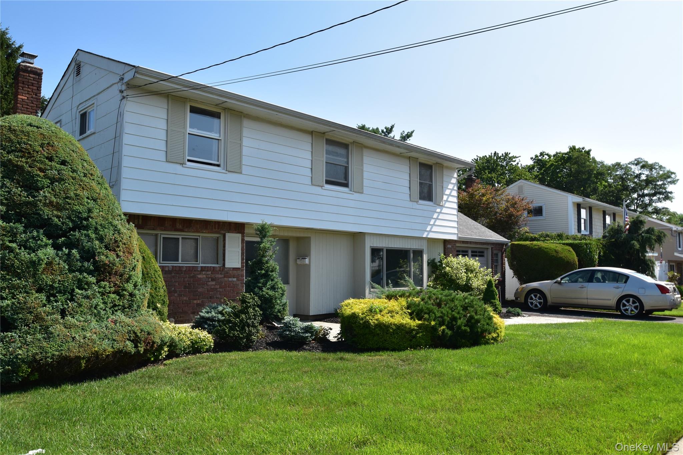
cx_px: 342
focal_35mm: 28
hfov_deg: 64.6
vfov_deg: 45.7
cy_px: 228
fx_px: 541
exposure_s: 1/400
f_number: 11
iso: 400
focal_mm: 19
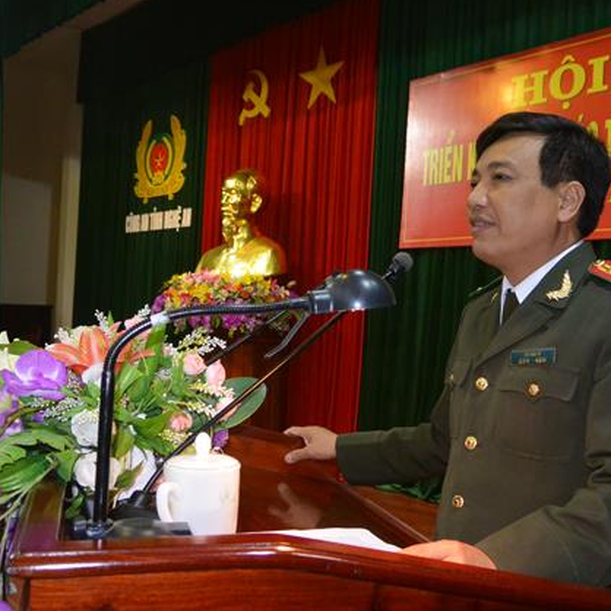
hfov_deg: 42.8
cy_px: 304
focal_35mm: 39
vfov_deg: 42.8
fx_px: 779
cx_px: 301
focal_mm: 11.4
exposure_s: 1/60
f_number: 3.5
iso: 900
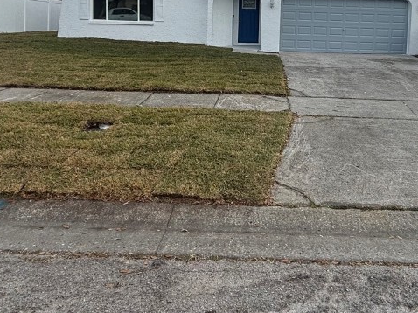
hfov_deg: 59.0
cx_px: 269
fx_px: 362
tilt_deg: -3.7
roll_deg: -1.6
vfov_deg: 43.6
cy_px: 45
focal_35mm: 30
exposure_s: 1/888
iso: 64
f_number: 2.2
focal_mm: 2.22
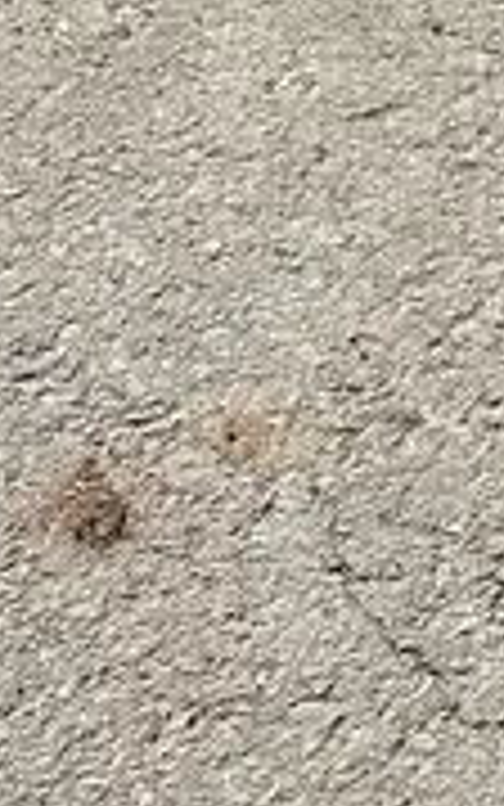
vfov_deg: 18.3
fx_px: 2481
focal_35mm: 113
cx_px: 1125
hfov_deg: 10.3
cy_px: 196
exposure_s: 1/2151
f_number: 1.6
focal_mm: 5.96
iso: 50
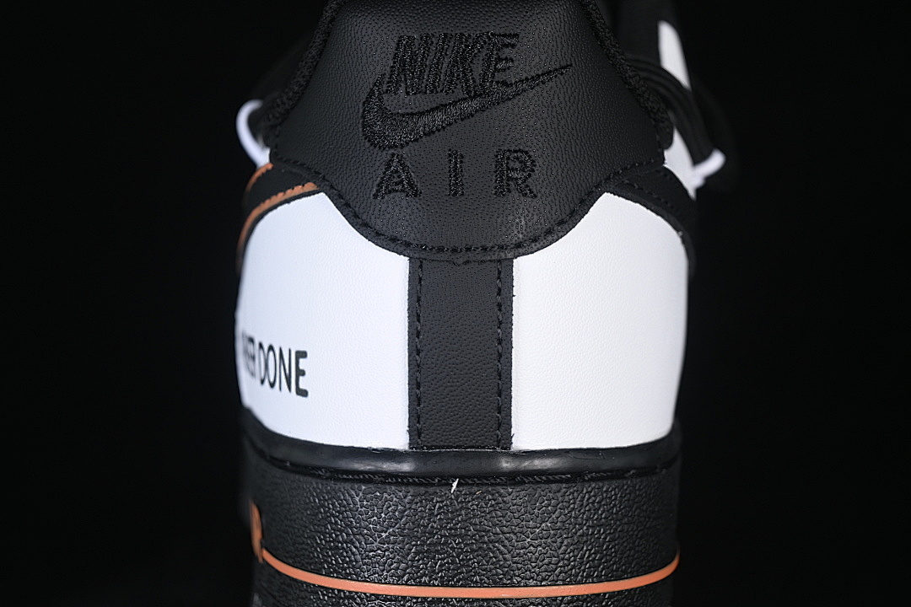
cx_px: 456
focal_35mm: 75
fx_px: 1898
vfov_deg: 18.2
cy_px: 304
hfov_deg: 27.0
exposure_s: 1/60
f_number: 6.3
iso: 160
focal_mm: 50
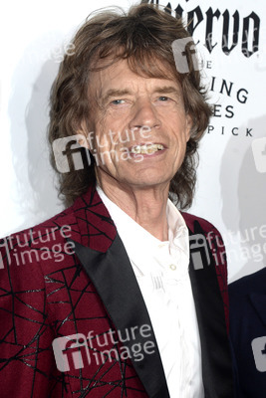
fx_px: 1085
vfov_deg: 20.8
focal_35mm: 98
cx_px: 133
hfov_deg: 14.0
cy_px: 199
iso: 800
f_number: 9
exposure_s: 1/250
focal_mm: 98
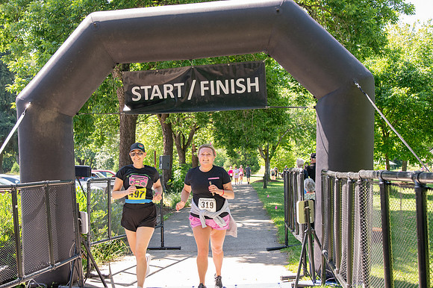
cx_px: 216
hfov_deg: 42.8
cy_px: 144
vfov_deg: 29.2
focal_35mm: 46
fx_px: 553
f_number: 4
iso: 500
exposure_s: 1/400
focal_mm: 31
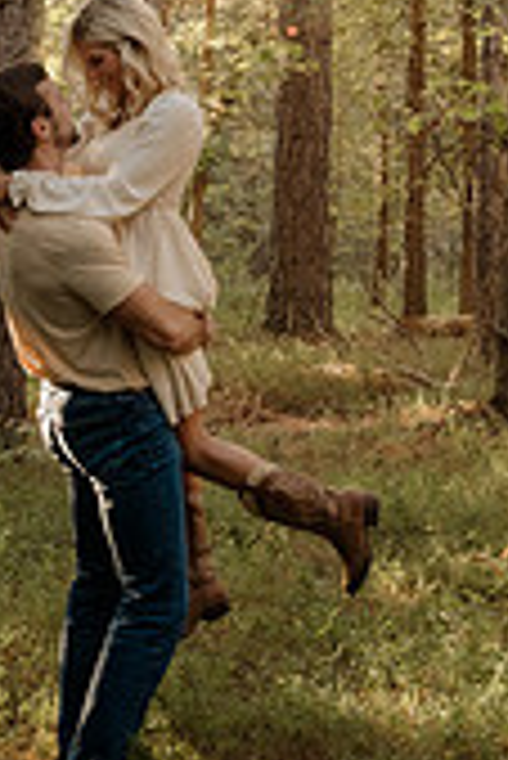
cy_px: 81
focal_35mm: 96
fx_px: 2028
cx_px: 4
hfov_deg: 14.1
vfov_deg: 20.8
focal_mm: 24
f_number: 6.3
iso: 500
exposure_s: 1/100
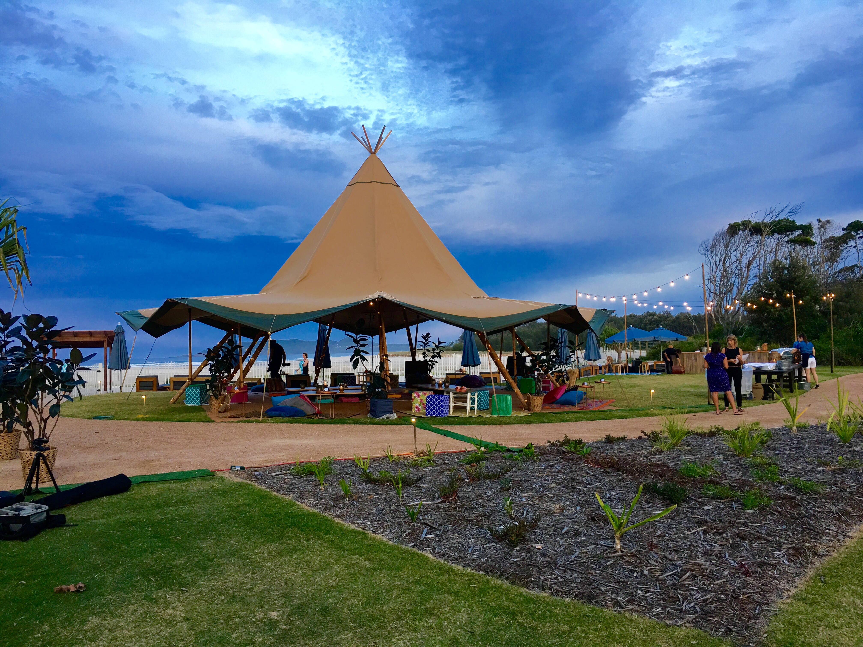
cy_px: 324
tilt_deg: +3.5
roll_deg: +1.3
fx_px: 723
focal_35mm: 29
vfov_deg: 48.2
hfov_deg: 61.7
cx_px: 432
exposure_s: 1/33
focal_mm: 4.15
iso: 25
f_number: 2.2
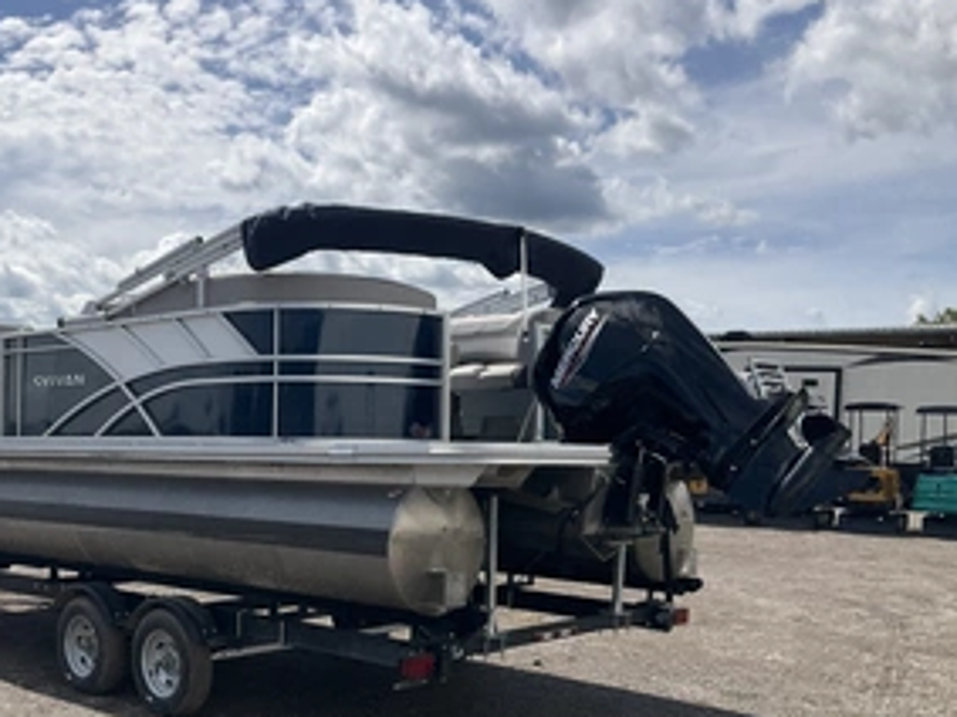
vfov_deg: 34.9
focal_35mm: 41
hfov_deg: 45.4
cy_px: 463
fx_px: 1133
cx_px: 352
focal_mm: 3
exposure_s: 1/3534
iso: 25
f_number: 1.8
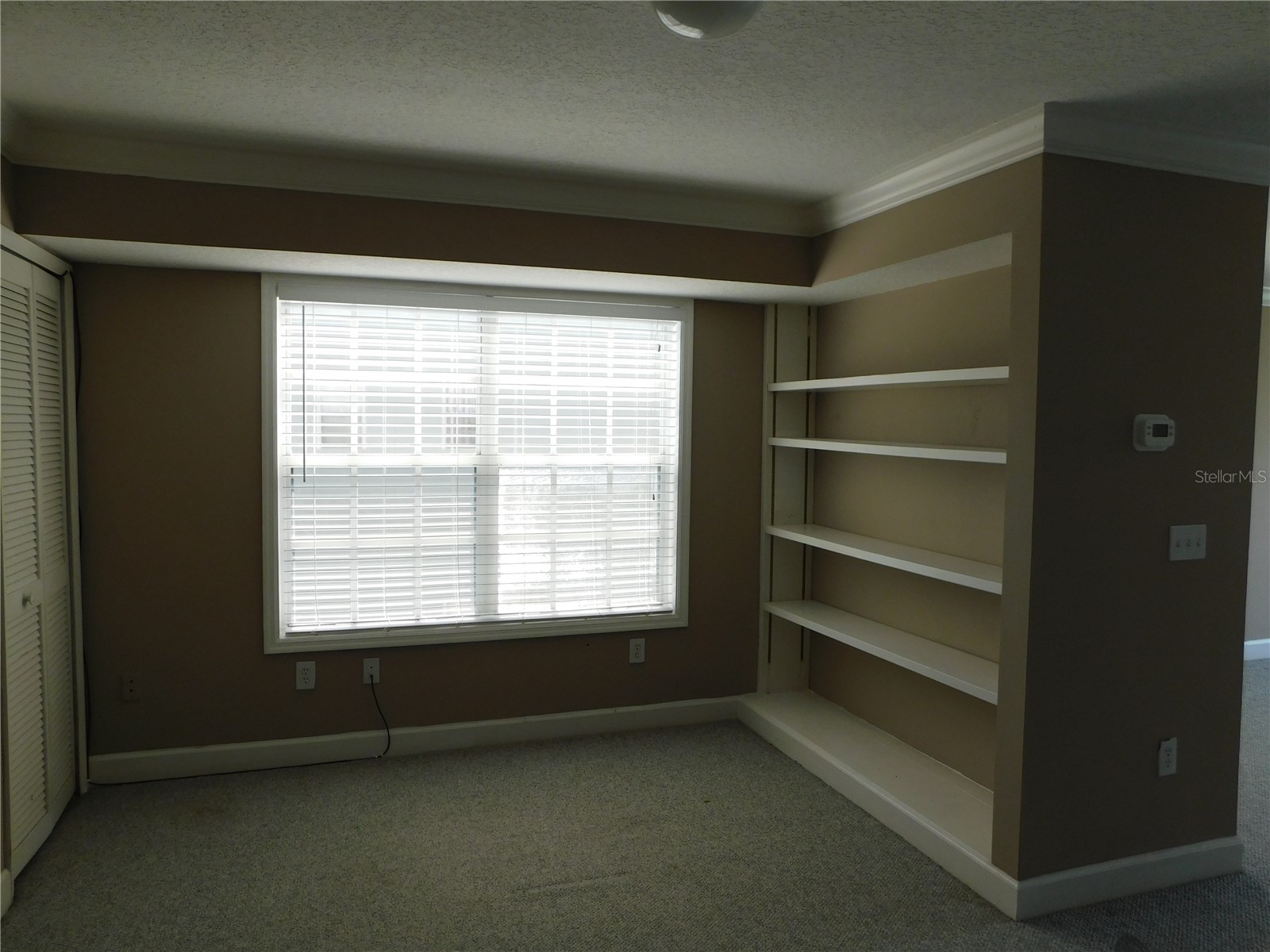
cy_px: 476
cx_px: 635
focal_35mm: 24
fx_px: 881
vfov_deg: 56.8
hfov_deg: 71.6
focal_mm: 4.1
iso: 125
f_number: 3
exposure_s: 1/50
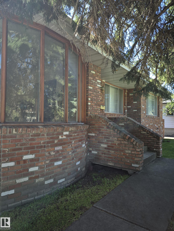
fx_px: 154
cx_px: 87
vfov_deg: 73.9
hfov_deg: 58.9
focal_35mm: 23
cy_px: 116
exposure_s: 1/127
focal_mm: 5.4
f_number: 1.8
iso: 25
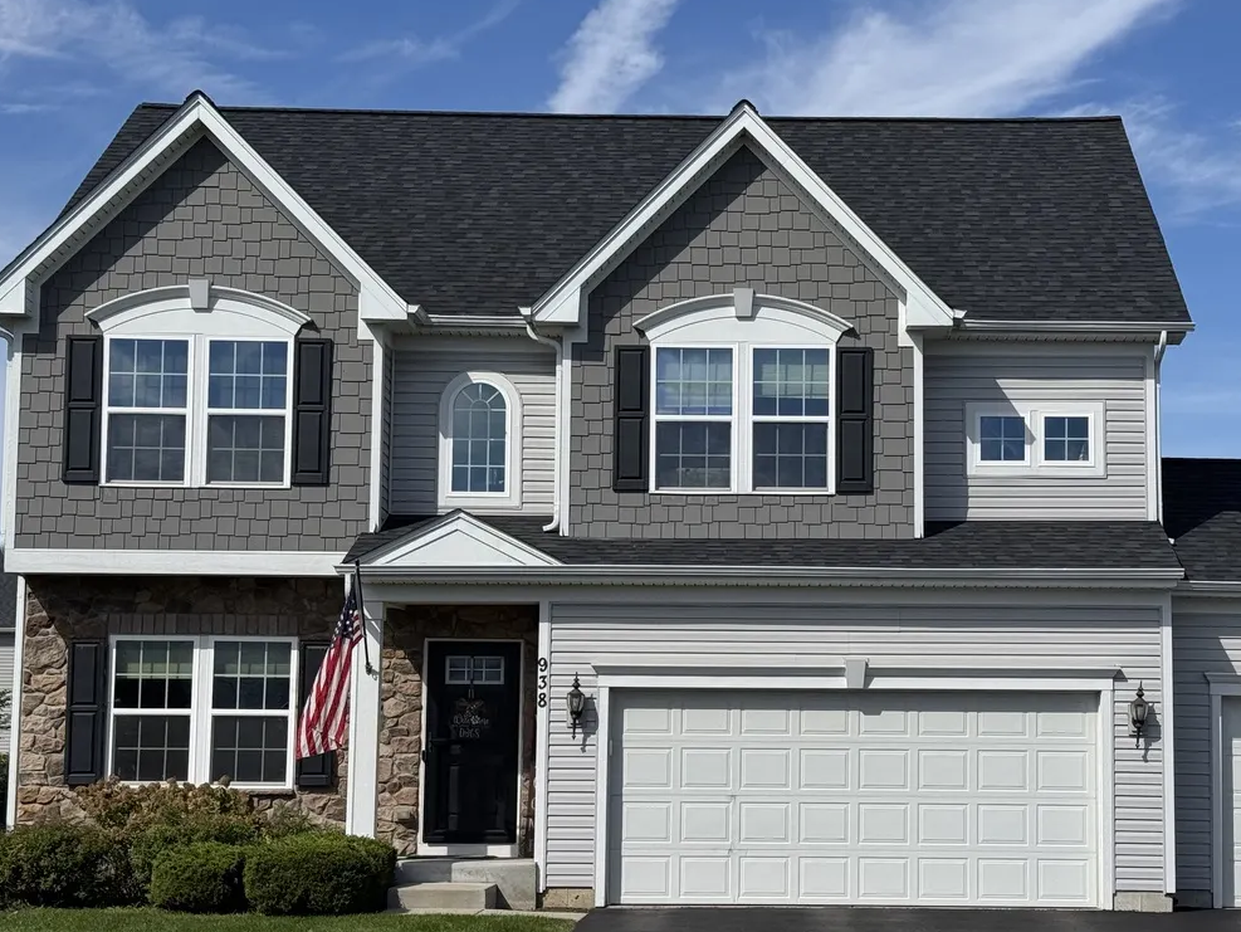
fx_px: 2510
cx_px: 781
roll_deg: -1.1
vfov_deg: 21.0
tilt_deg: +4.9
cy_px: 531
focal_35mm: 70
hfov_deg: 27.7
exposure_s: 1/5848
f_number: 1.78
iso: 64
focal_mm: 6.76
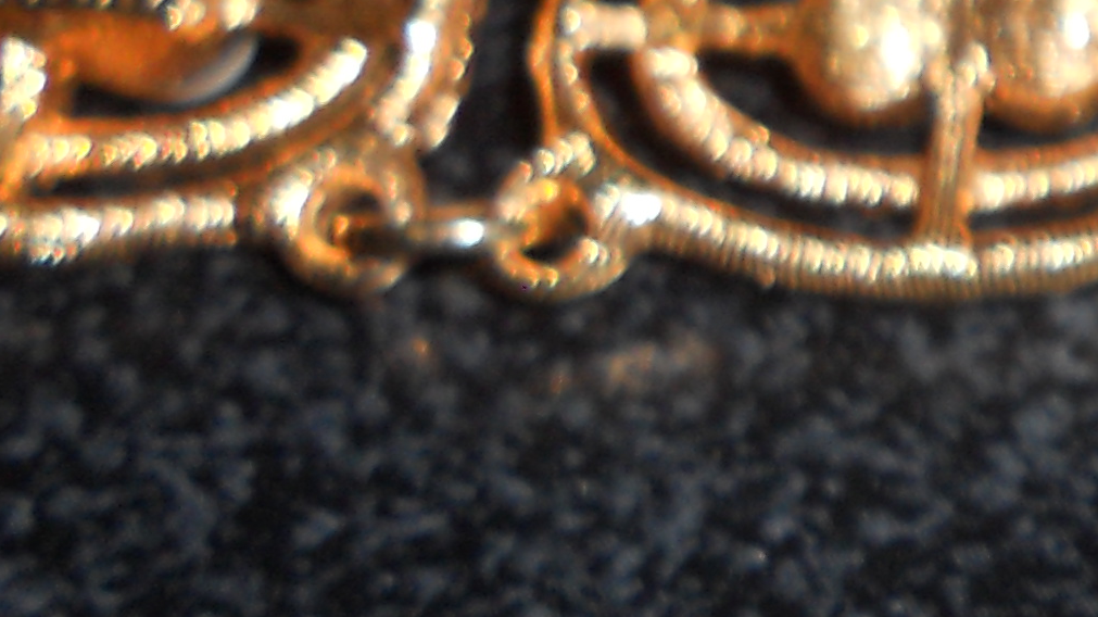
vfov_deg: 8.7
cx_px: 2072
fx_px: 4017
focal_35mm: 138
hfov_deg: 13.7
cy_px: -159
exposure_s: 1/25
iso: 80
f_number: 8.8
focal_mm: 5.8
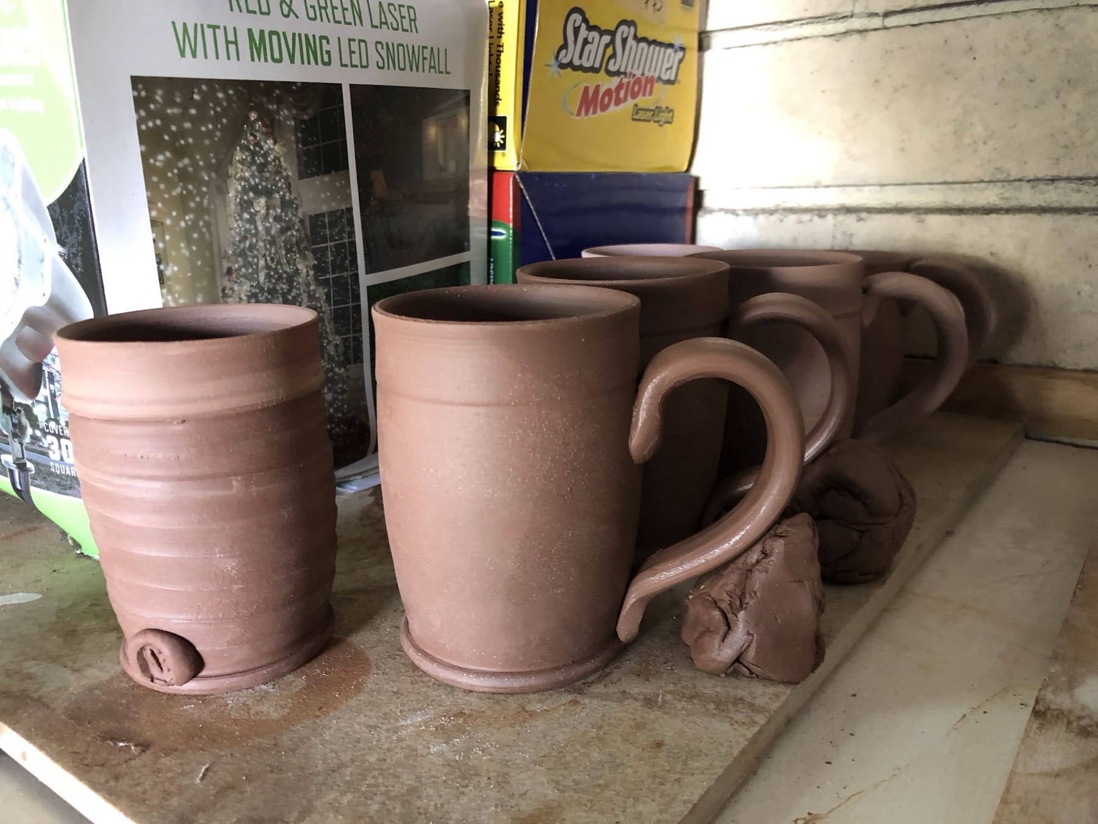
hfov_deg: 63.4
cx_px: 549
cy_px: 412
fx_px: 888
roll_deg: +1.2
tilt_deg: -14.8
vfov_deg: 49.7
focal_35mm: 28
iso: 100
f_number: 1.8
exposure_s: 1/10
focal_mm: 4
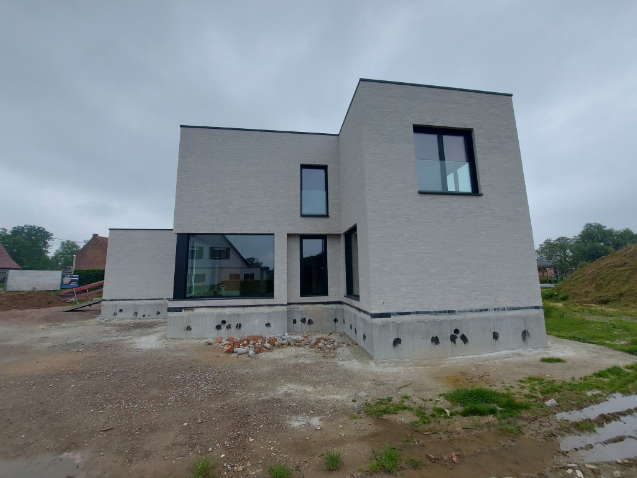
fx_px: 239
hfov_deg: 106.2
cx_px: 318
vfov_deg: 89.9
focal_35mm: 13
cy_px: 239
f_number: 2.2
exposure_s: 1/898
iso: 50
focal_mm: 1.74
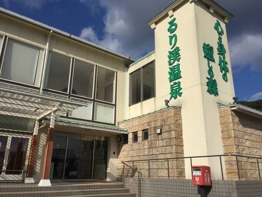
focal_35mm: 29
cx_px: 131
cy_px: 98
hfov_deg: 61.7
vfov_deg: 48.2
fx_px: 219
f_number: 2.2
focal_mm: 4.15
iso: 32
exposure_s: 1/4950
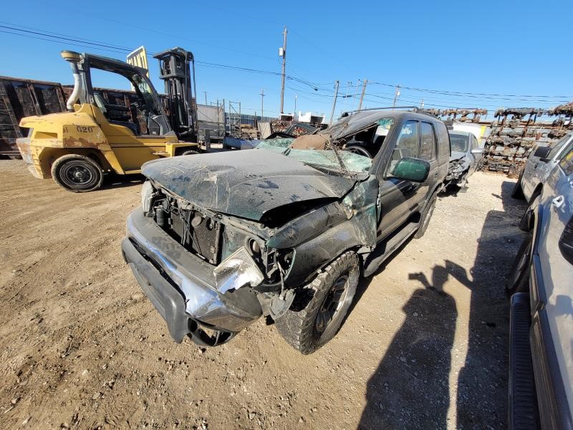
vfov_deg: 89.9
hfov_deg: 106.2
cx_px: 286
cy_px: 215
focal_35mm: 13
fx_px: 215
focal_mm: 1.74
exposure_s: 1/1120
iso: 40
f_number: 2.2
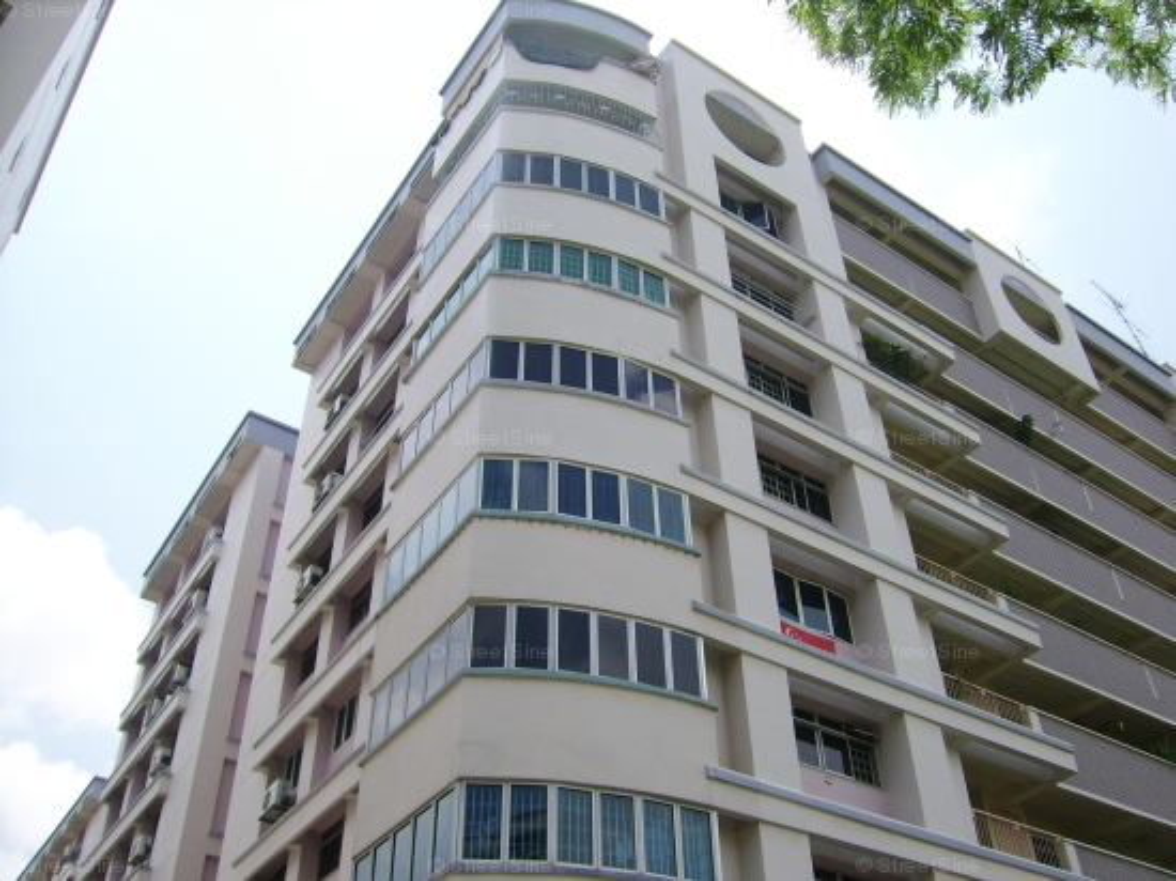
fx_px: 1189
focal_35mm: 35
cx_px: 588
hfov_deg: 52.6
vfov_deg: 40.7
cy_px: 440
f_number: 5.8
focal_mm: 5.95
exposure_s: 1/458
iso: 50
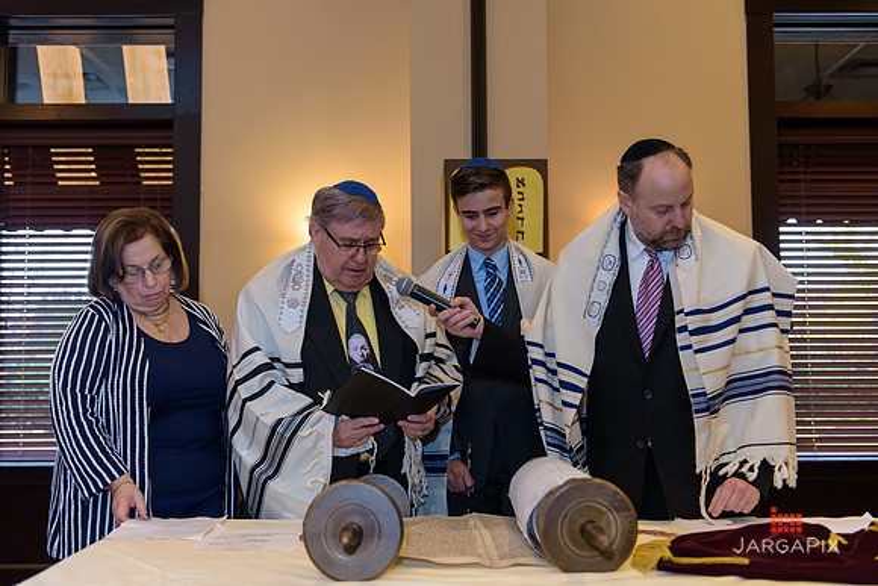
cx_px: 439
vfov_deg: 31.9
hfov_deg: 46.4
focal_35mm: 42
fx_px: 1025
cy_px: 293
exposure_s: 1/125
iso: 1250
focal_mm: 42
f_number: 3.2
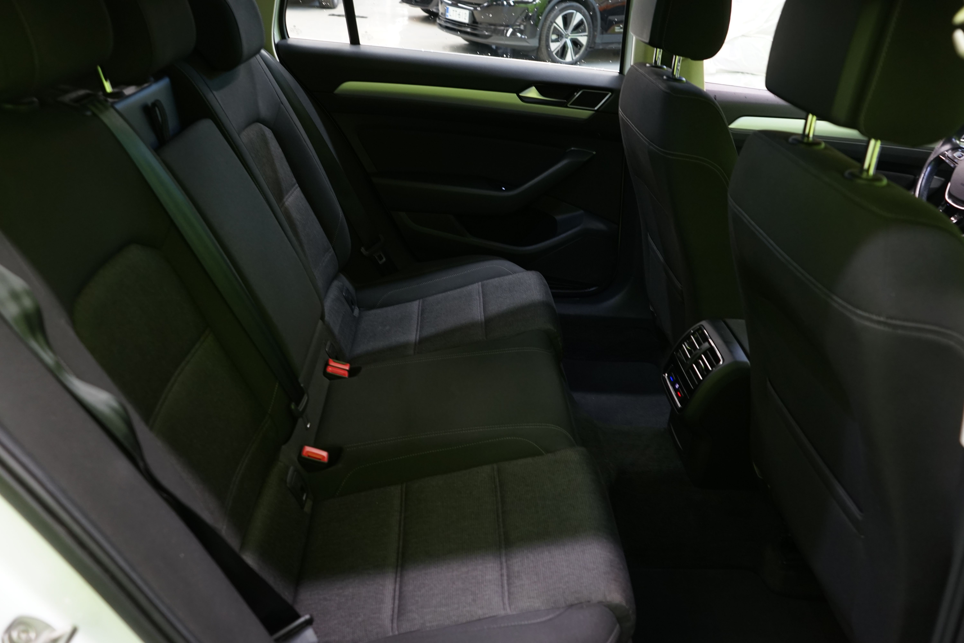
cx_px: 482
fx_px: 750
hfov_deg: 65.5
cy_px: 322
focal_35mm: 28
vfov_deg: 46.4
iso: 800
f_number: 4.5
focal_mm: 28
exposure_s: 1/10
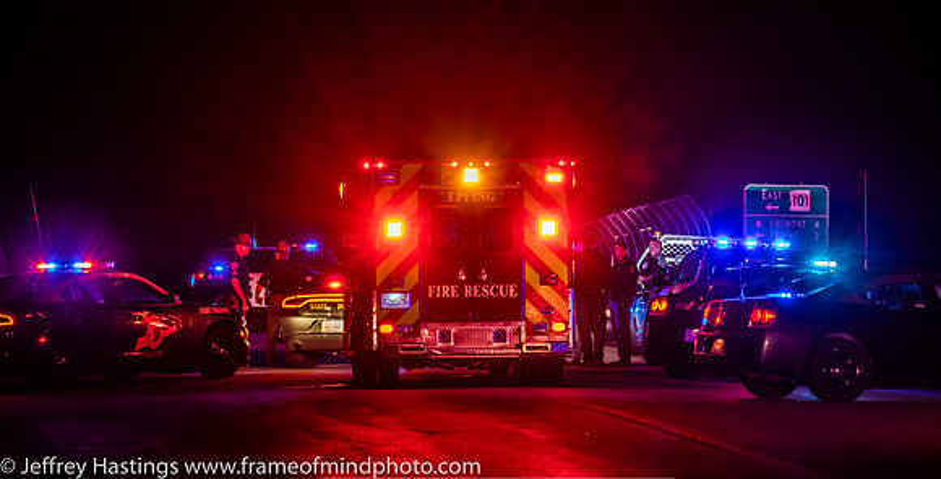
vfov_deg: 6.2
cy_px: 256
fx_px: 4396
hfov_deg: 12.2
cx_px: 456
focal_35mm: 180
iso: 2000
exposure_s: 1/50
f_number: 4.5
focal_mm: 105
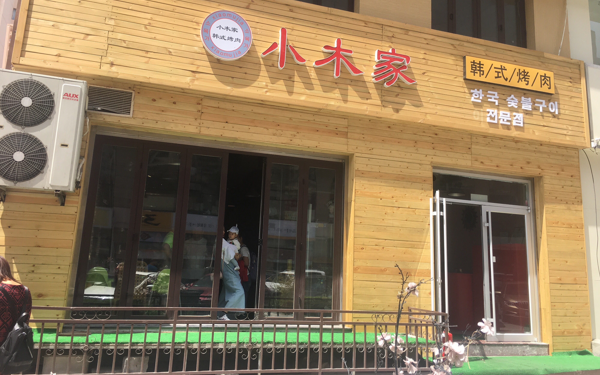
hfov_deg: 61.2
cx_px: 300
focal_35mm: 31
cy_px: 163
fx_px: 507
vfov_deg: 40.5
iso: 25
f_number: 2.2
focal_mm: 4.15
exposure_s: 1/646
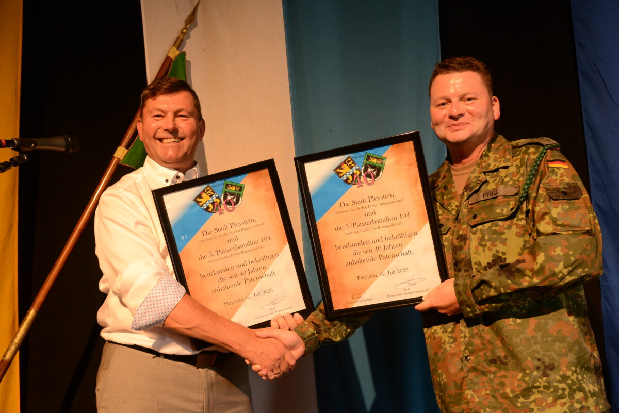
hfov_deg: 50.7
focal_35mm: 38
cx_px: 310
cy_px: 206
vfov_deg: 35.1
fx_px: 654
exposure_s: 1/60
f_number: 8
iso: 1000
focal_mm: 38
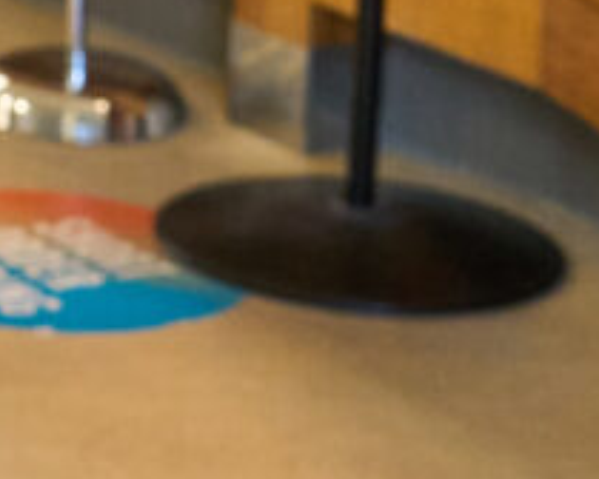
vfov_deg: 5.3
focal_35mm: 281
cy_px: -861
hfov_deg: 6.3
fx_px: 4982
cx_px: -1161
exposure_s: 1/125
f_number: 3.5
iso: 2000
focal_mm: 35
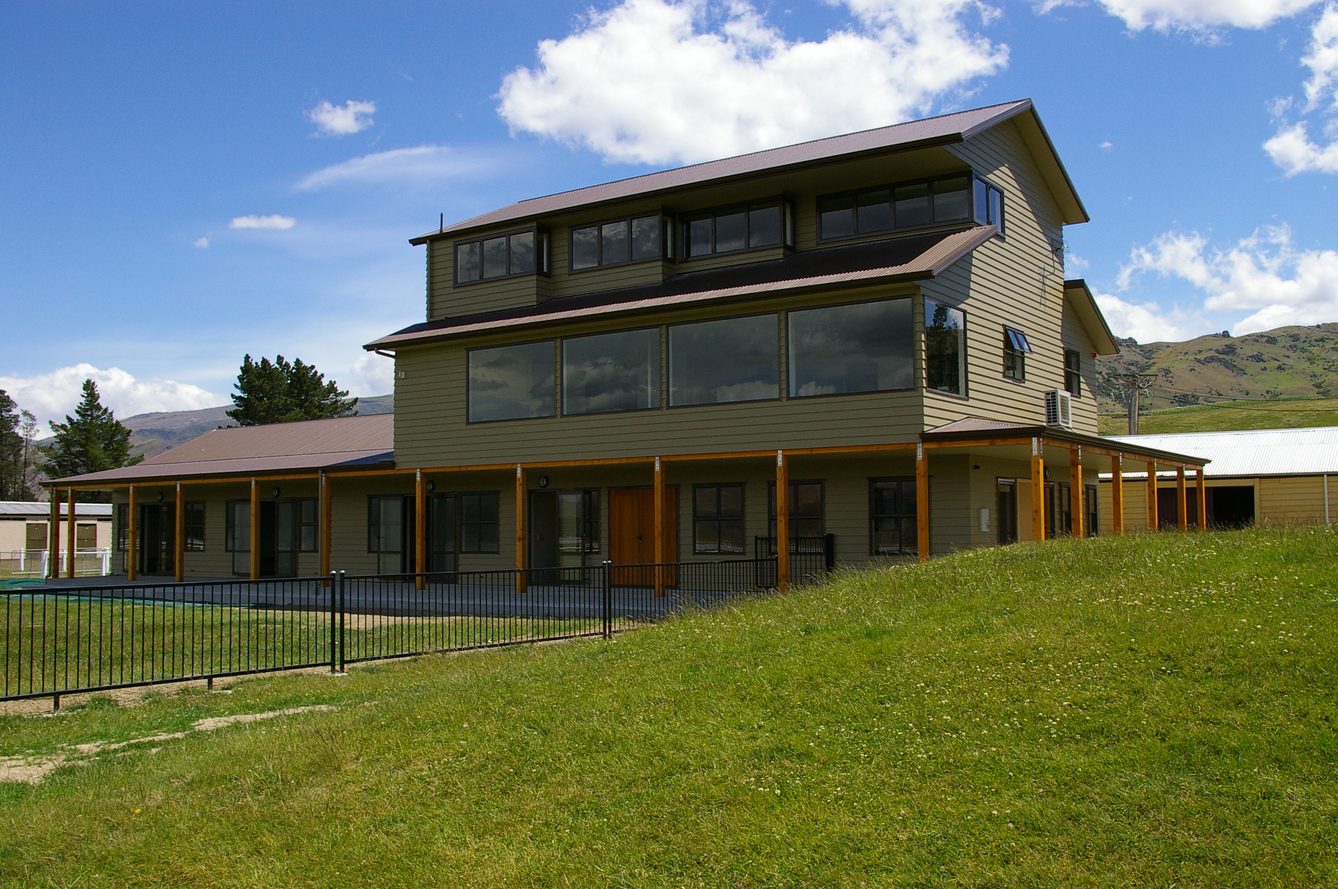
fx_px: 1170
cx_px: 669
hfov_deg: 59.5
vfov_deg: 41.6
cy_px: 444
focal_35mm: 32
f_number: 13
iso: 400
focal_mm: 21
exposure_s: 1/350
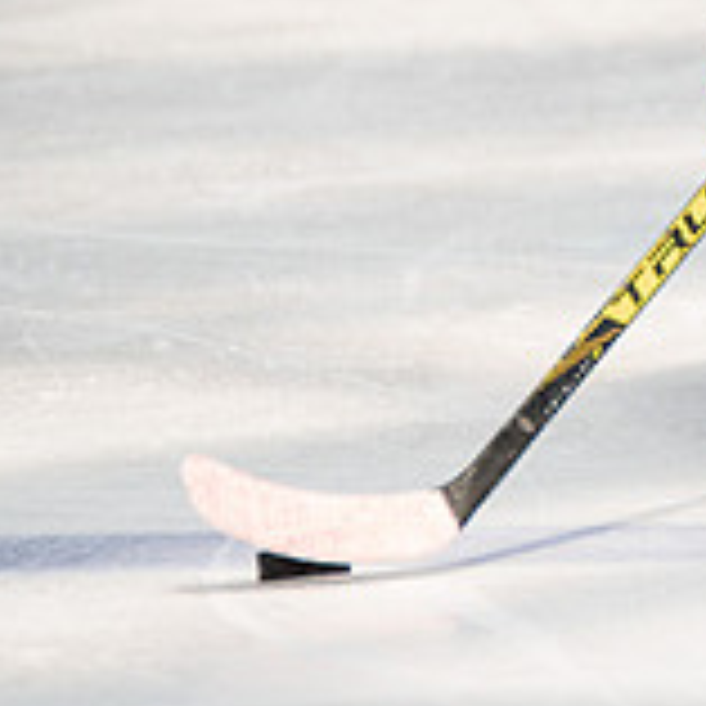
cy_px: -27
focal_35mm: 1283
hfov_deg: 1.4
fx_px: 29605
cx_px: 758
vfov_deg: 1.4
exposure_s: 1/3200
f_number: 3.2
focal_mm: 300
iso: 1250
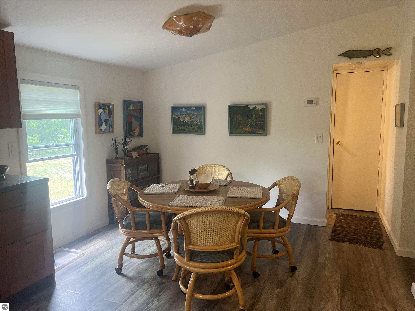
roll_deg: +1.3
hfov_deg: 67.3
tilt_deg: -6.9
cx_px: 208
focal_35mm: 26
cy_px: 156
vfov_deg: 53.1
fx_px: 312
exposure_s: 1/60
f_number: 1.5
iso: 80
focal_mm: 5.7
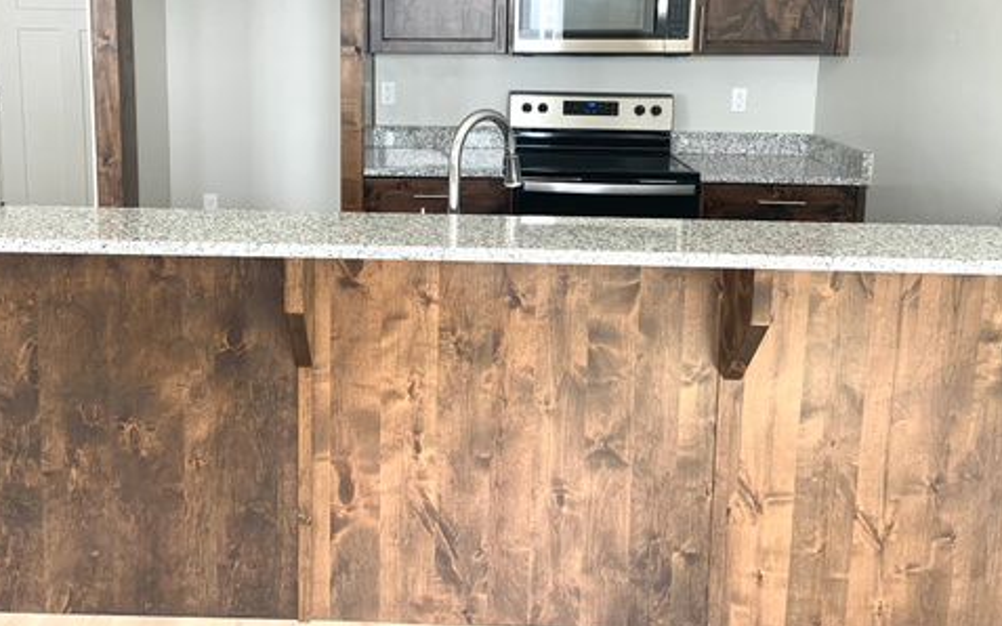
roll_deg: -0.4
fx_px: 1010
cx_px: 408
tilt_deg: -9.7
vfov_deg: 33.8
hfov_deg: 52.4
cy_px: 164
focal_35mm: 37
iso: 100
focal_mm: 4.25
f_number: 1.8
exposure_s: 1/60
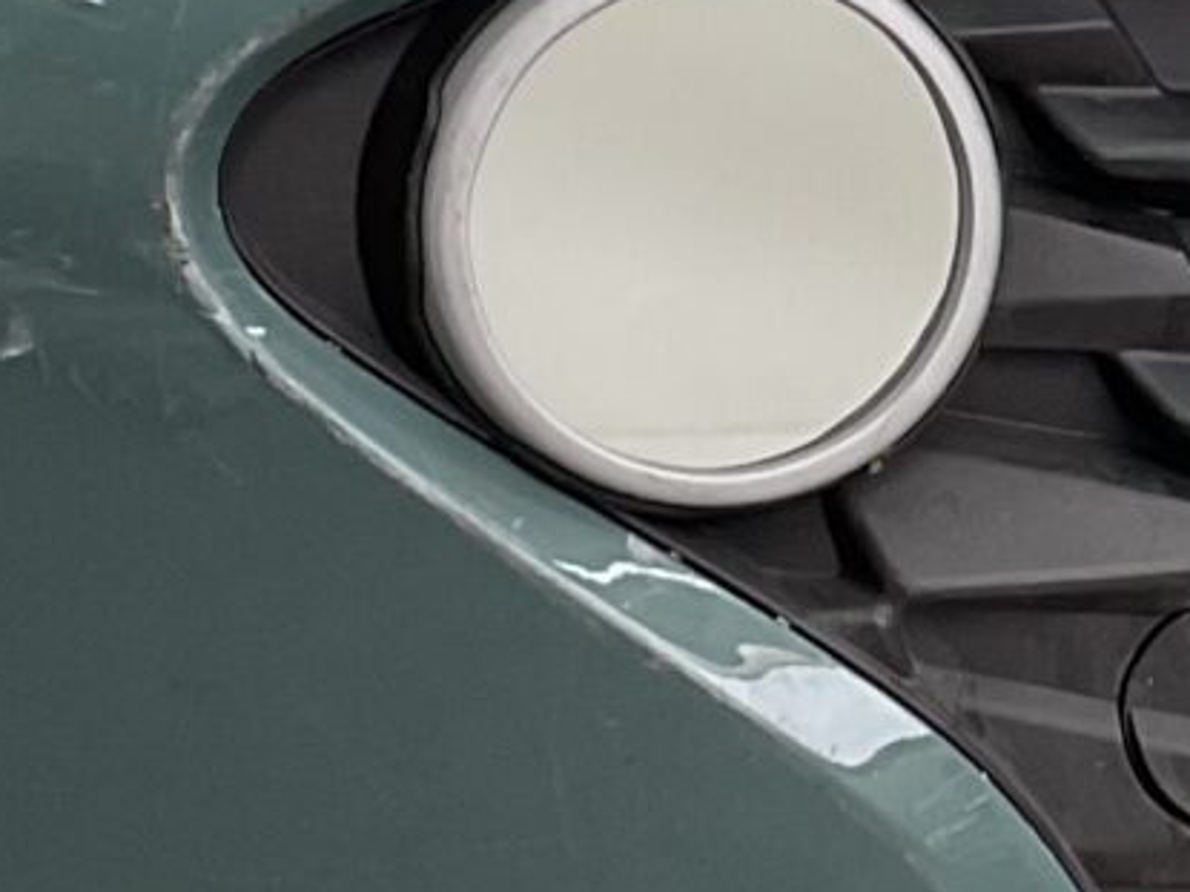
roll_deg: +0.0
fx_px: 6152
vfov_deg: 8.2
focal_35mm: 179
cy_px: -37
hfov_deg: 10.7
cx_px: 1772
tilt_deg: -9.1
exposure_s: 1/100
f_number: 1.8
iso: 20
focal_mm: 3
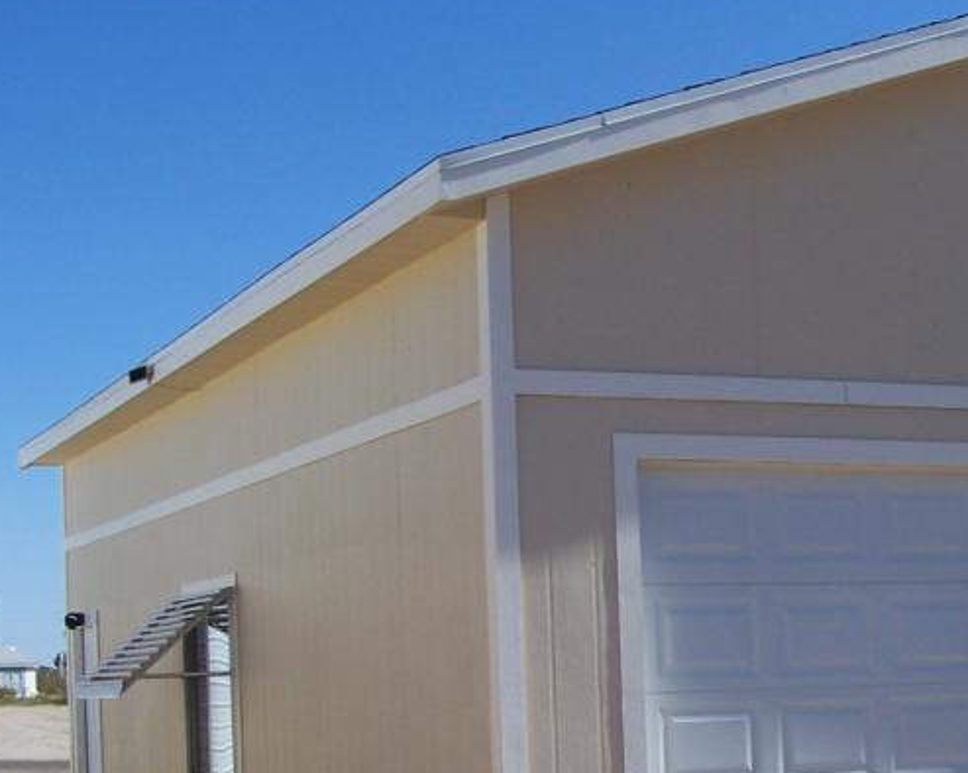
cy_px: 606
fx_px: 2033
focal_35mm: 71
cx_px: 756
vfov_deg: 21.3
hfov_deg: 26.3
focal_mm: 6
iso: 80
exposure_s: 1/750
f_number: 4
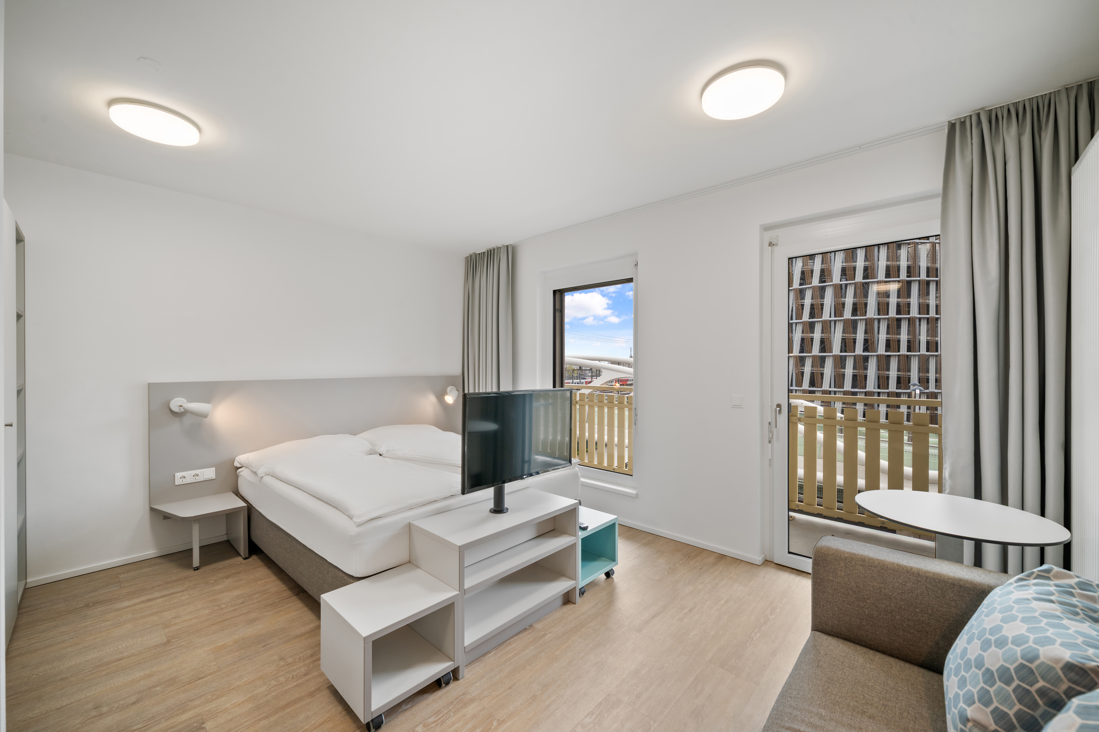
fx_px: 397
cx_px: 550
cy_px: 366
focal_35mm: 13
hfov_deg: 108.3
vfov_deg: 85.4
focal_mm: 13
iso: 500
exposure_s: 1/20
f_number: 8
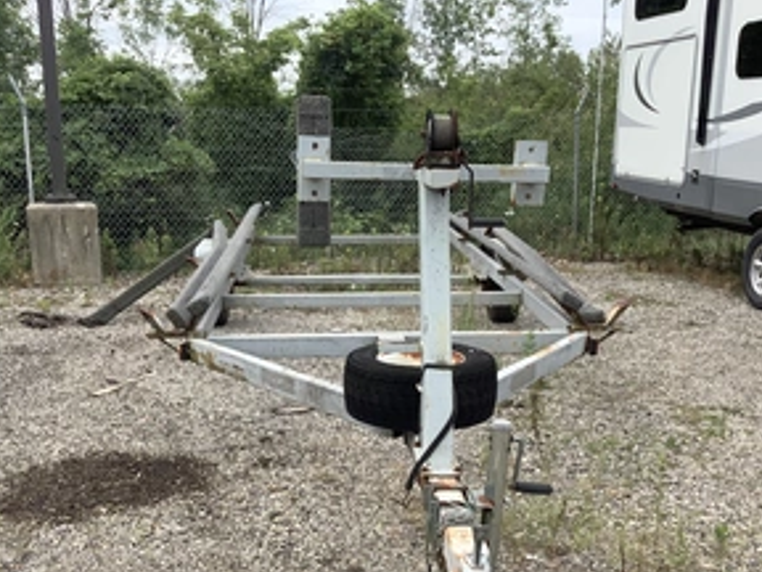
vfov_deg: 33.3
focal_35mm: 43
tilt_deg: -15.4
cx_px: 384
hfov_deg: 43.9
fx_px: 947
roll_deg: +0.8
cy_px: 389
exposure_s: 1/831
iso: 25
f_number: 2.4
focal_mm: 3.3
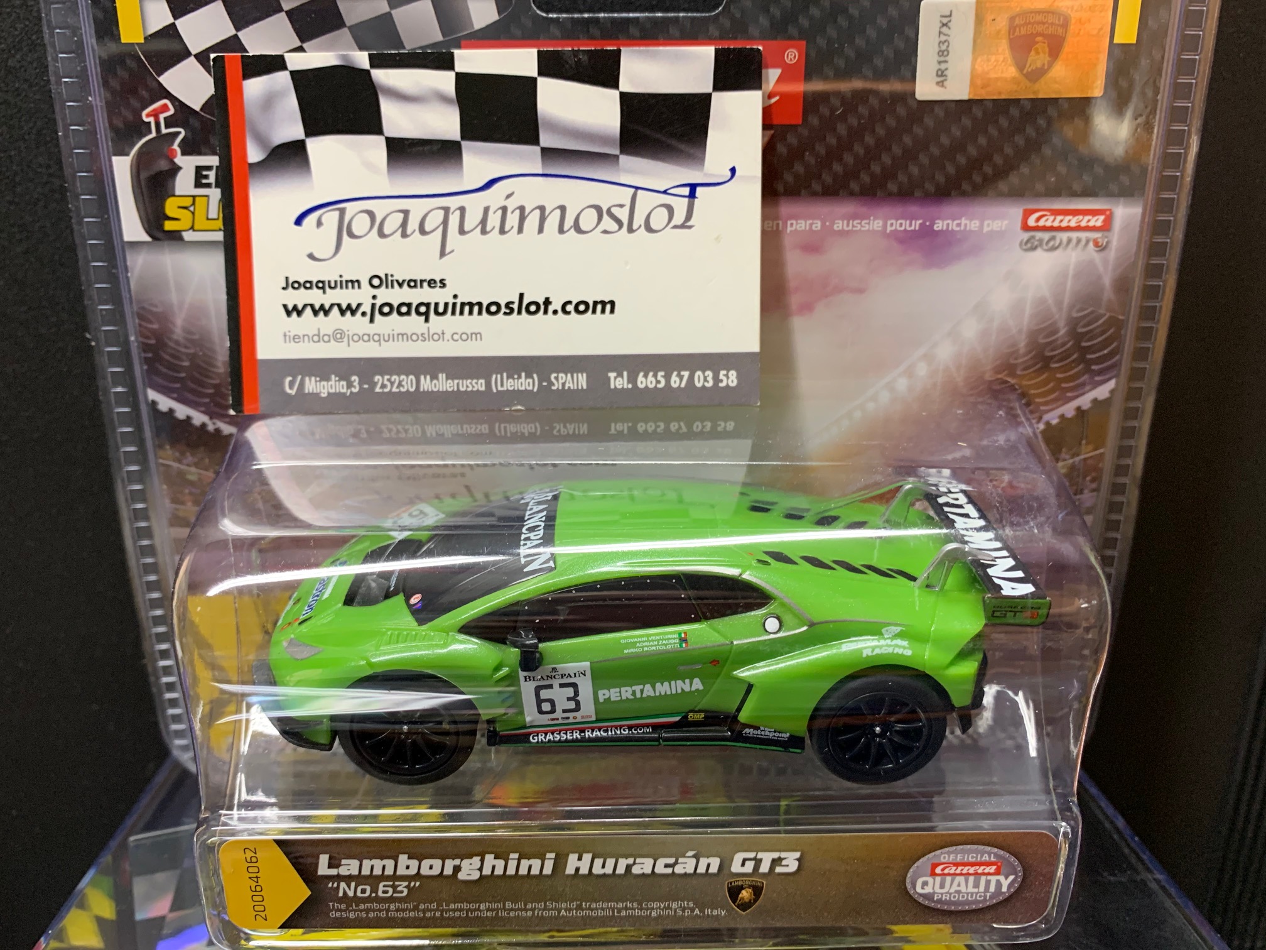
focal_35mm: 26
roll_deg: -1.3
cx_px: 633
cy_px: 475
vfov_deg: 53.1
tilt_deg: -16.0
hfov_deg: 67.3
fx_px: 951
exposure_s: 1/50
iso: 125
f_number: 1.8
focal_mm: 4.25
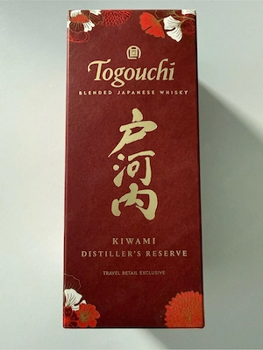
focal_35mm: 24
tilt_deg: -84.8
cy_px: 175
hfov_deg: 56.8
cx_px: 132
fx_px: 243
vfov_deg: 71.6
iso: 400
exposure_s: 1/50
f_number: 2.2
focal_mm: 2.22
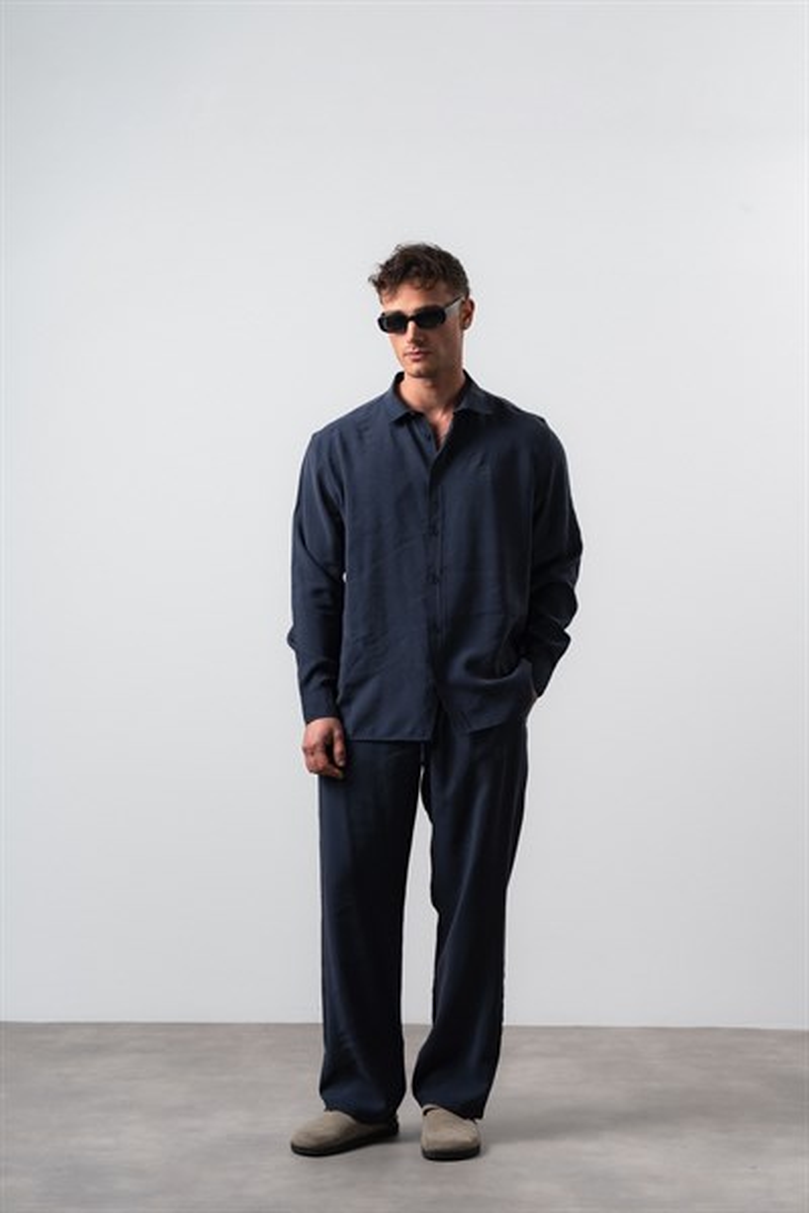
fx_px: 2359
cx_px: 404
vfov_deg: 28.8
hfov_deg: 19.5
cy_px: 606
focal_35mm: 70
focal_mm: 70
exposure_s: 1/125
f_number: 10
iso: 100
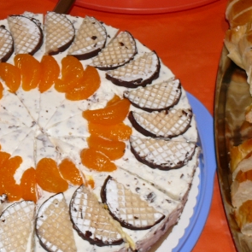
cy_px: 132
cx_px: 46
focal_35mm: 84
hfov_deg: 20.4
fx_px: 692
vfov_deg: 20.6
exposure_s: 1/30
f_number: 2.8
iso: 100
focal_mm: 7.4
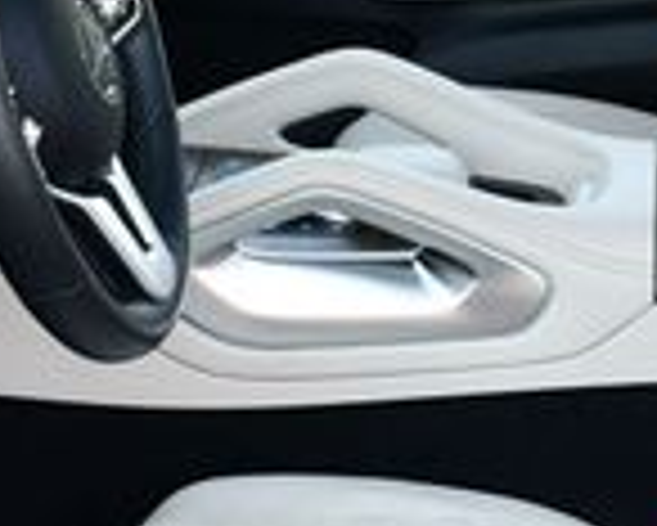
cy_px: 373
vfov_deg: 10.4
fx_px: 2880
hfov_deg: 13.0
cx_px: 216
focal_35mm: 148
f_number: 3.5
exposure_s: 1/250
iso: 500
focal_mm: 18
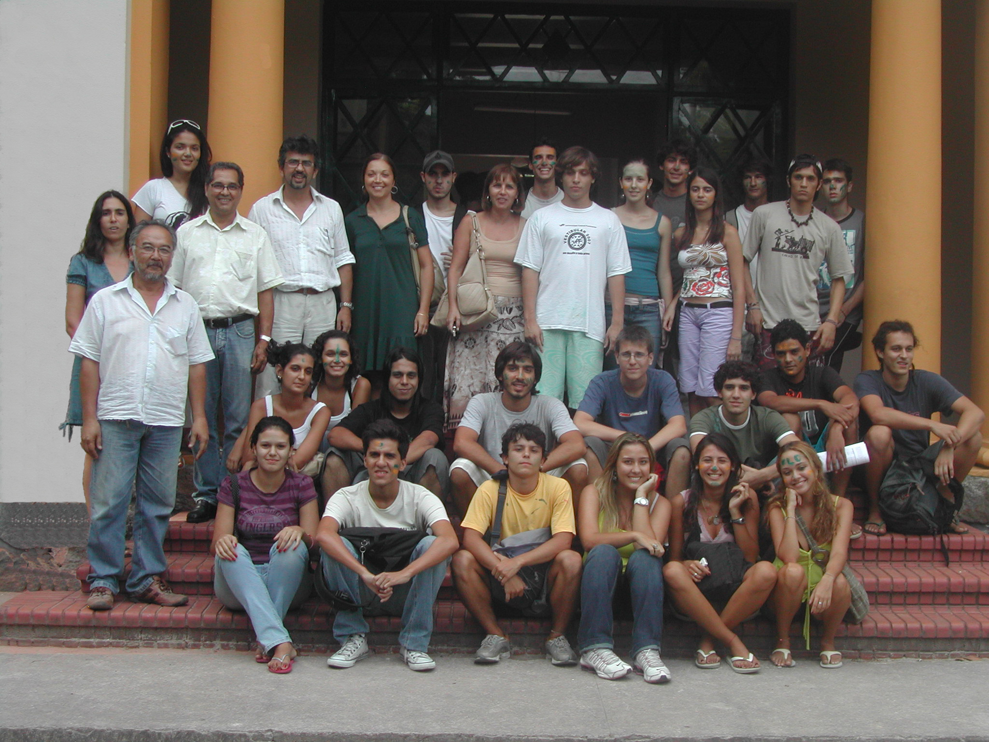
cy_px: 371
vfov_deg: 25.7
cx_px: 494
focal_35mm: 57
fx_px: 1629
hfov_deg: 33.8
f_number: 3.4
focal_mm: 12.2
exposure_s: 1/240
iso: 100
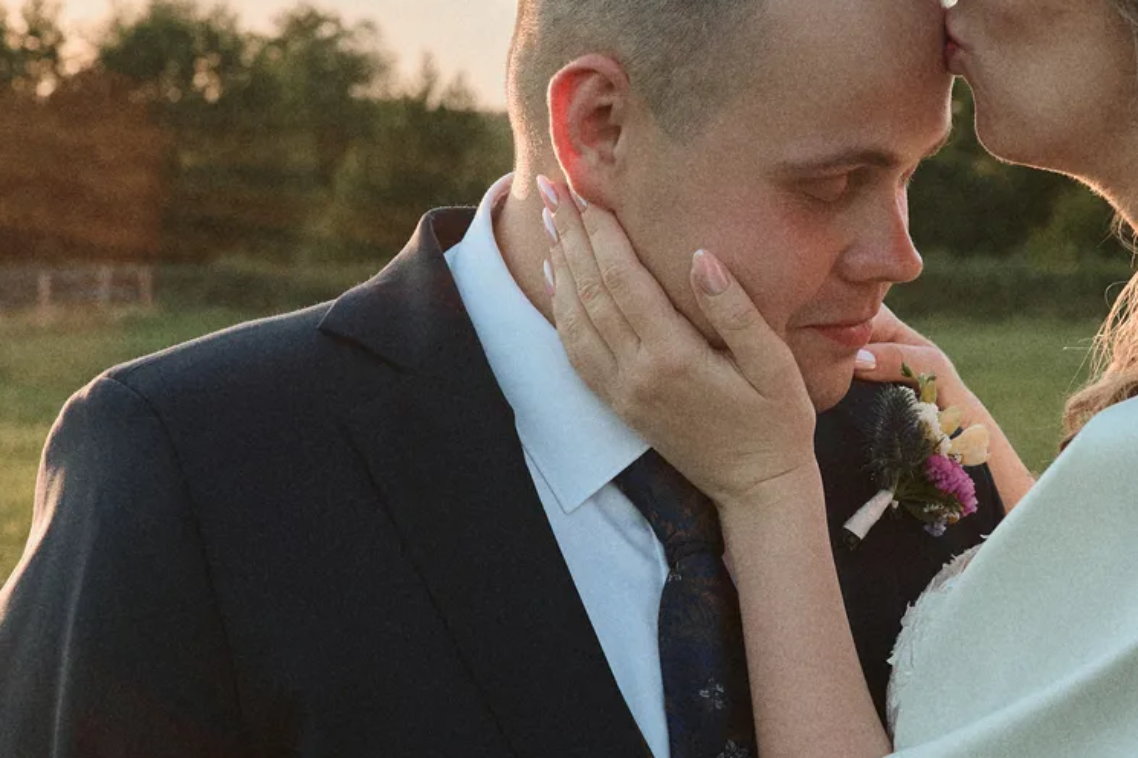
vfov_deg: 14.5
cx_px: 825
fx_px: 2970
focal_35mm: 94
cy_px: 394
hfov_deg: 21.5
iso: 200
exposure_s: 1/250
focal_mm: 35
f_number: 5
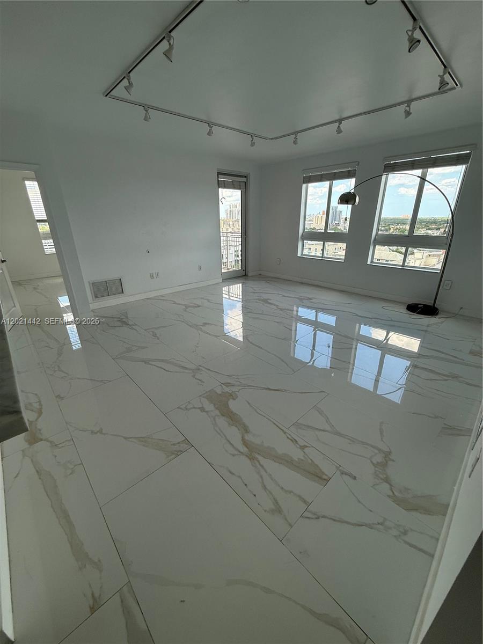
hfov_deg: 85.7
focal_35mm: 14
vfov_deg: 102.1
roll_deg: -0.1
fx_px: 260
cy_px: 322
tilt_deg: -21.5
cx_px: 242
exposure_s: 1/280
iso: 64
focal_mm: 2.22
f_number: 2.2
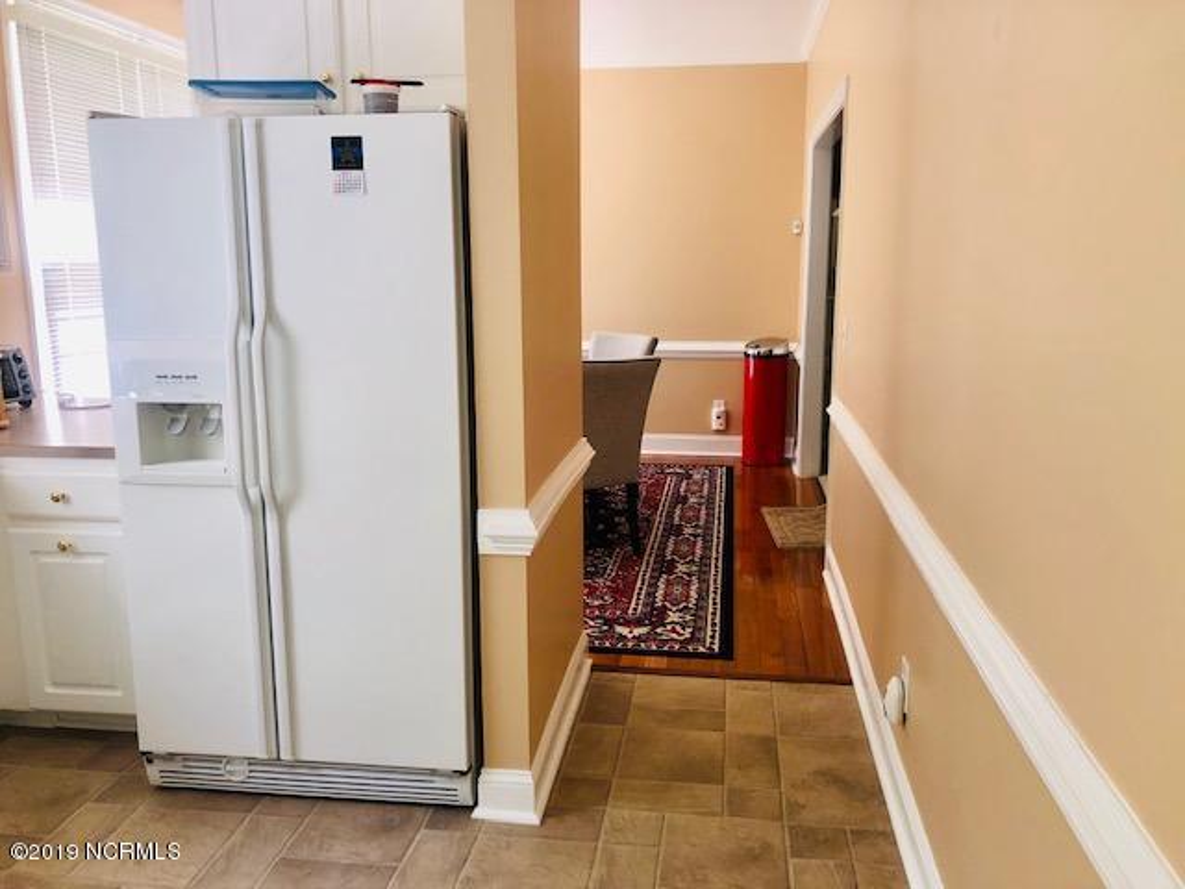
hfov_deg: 63.4
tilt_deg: -11.5
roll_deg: -0.4
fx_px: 959
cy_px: 444
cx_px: 592
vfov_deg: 49.7
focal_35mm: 28
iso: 40
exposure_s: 1/17
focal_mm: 3.99
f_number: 1.8
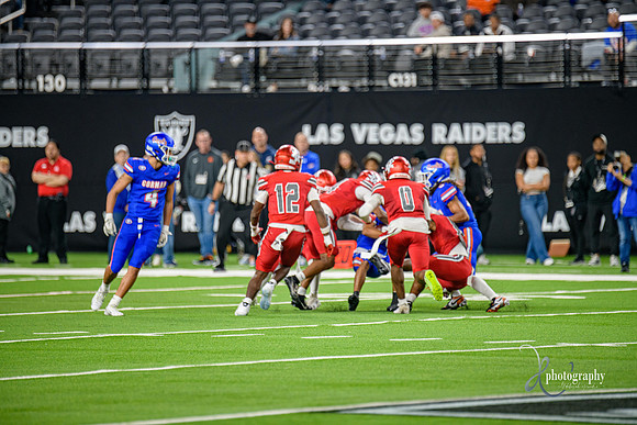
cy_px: 212
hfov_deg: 6.9
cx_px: 318
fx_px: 5309
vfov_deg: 4.6
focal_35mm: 300
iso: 1000
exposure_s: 1/400
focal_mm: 300
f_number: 2.8
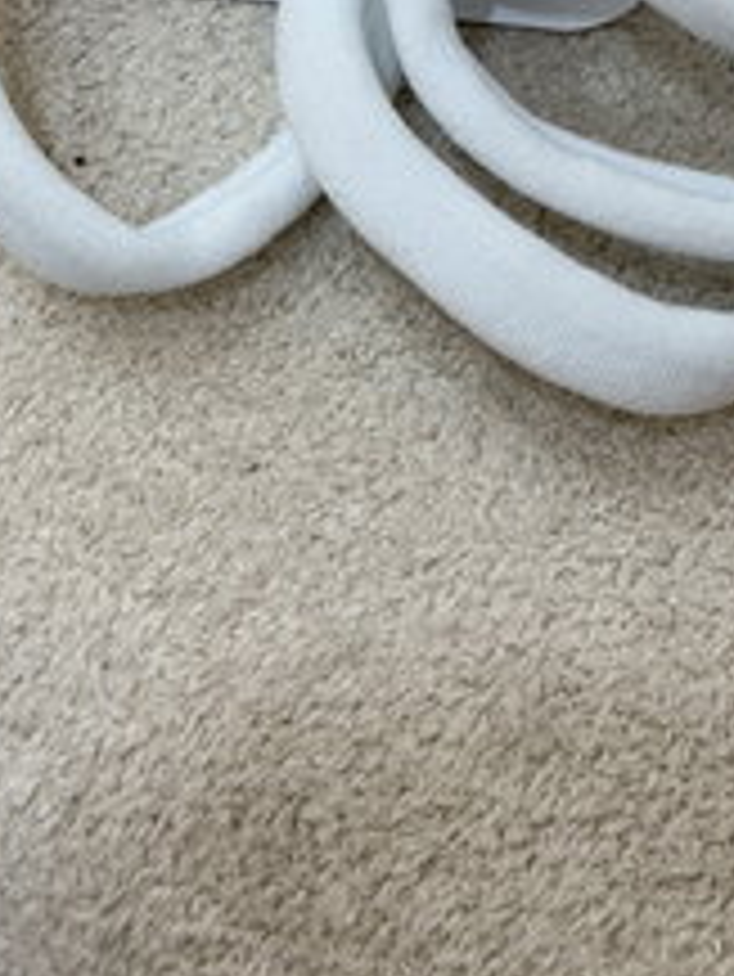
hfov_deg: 12.5
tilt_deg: -61.2
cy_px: -101
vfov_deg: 16.2
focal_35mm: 118
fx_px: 3333
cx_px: 545
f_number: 1.78
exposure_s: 1/50
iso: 125
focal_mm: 6.76
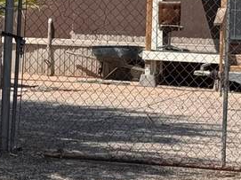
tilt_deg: +3.0
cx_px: -40
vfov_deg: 6.4
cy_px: -98
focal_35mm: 227
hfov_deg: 8.6
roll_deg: -2.3
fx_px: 1580
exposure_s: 1/4310
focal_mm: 6.76
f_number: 1.78
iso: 64
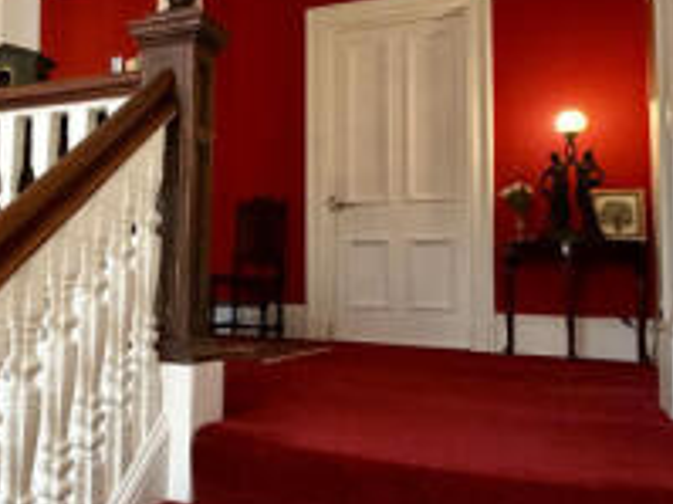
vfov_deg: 35.1
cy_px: 228
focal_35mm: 41
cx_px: 49
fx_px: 797
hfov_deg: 41.6
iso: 400
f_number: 2.2
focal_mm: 2.22
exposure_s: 1/50
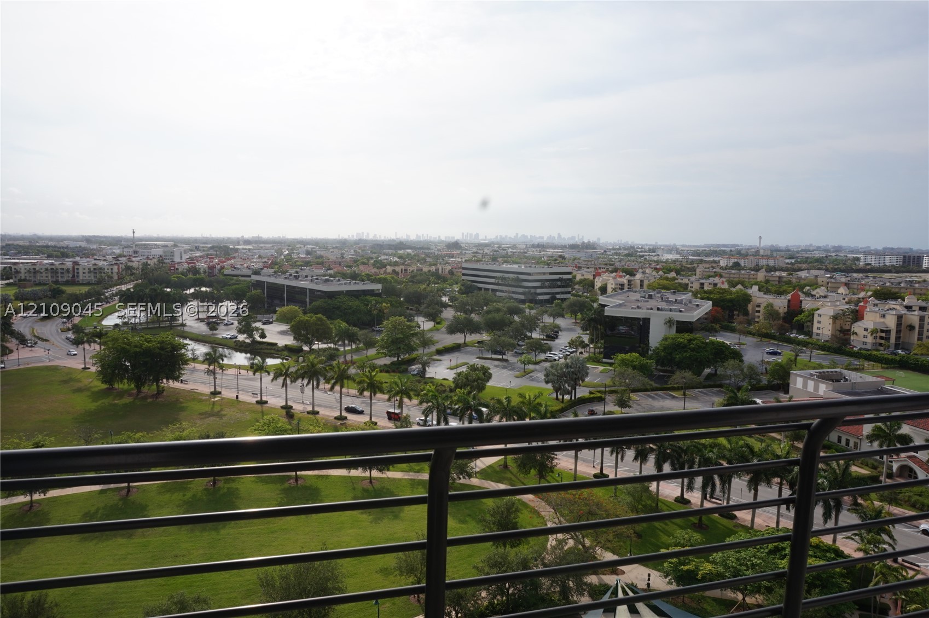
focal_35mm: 24
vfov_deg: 53.0
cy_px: 309
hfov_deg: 73.8
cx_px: 464
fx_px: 619
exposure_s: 1/125
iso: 100
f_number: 14
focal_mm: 16
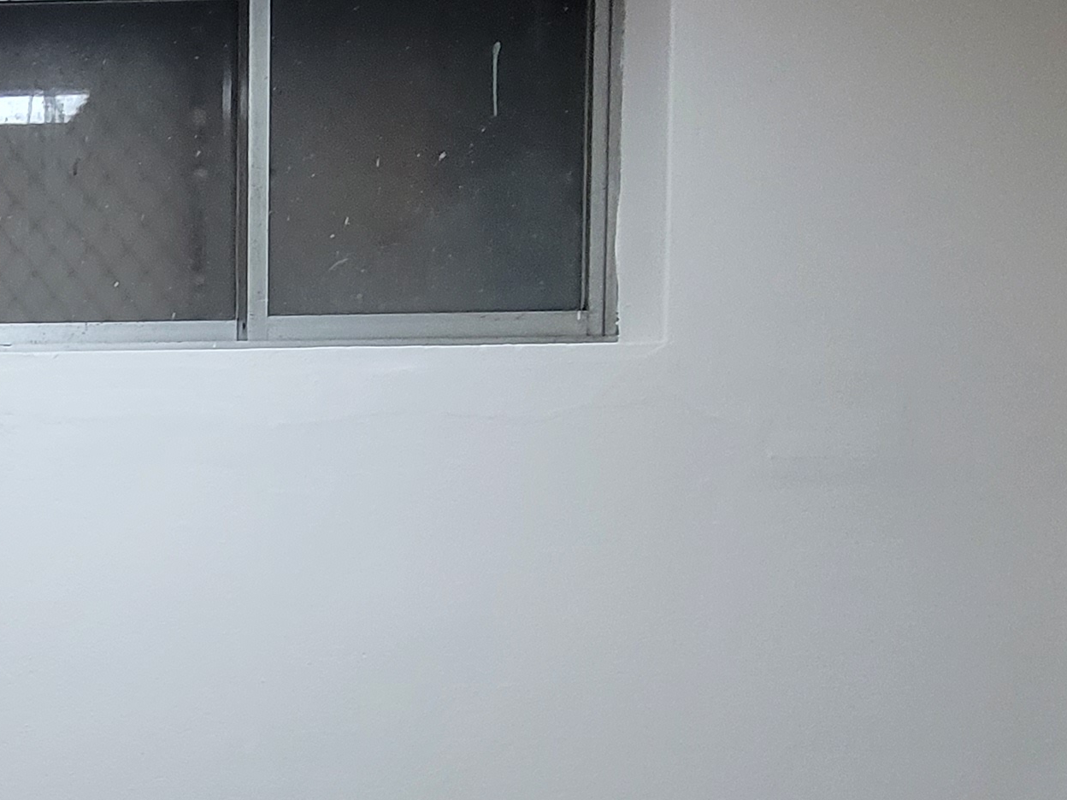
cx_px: -300
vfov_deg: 33.6
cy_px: 608
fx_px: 1295
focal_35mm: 42
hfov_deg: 33.5
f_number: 2.2
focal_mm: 2.2
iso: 250
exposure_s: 1/60
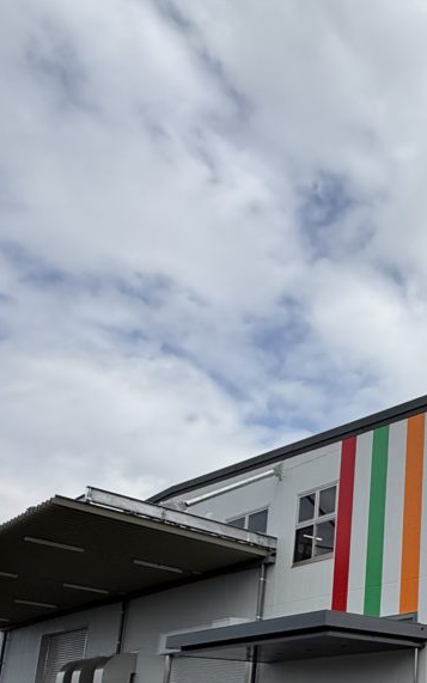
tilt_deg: +13.9
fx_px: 726
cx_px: 549
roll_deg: -0.3
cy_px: 576
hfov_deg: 27.6
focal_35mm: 39
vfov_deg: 46.8
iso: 50
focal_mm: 2.22
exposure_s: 1/3460
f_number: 2.2
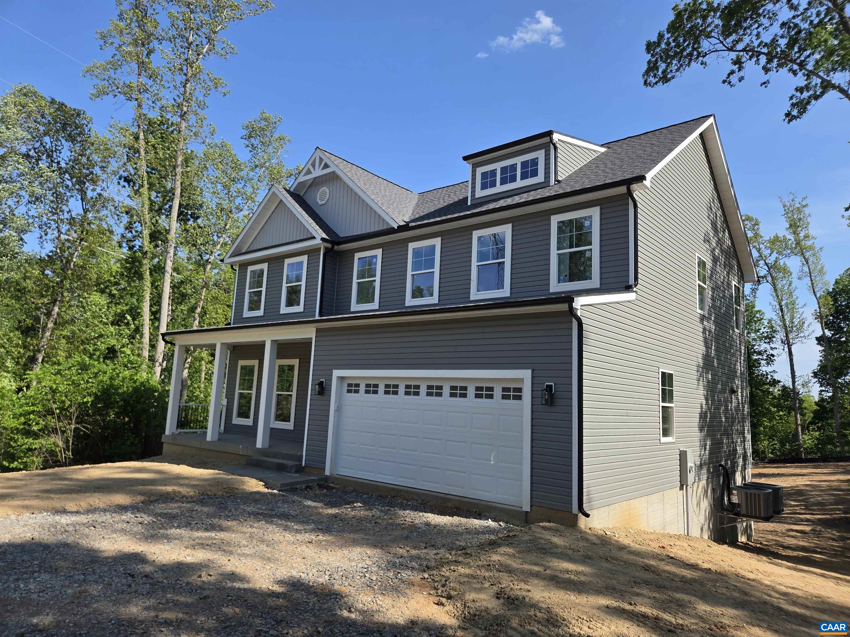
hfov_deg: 73.9
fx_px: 565
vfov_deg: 58.9
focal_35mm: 23
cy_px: 318
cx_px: 425
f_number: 1.8
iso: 80
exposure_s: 1/3502
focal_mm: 5.4
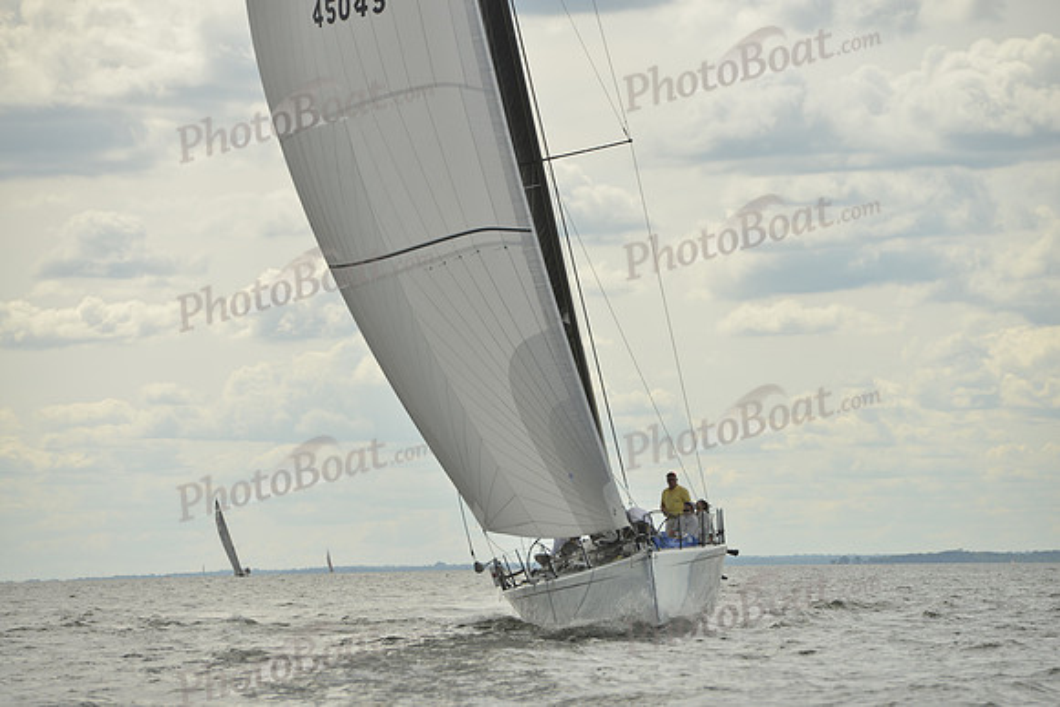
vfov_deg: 6.9
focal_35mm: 200
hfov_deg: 10.3
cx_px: 530
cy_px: 354
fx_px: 5890
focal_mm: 200
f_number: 8
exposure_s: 1/1000
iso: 200
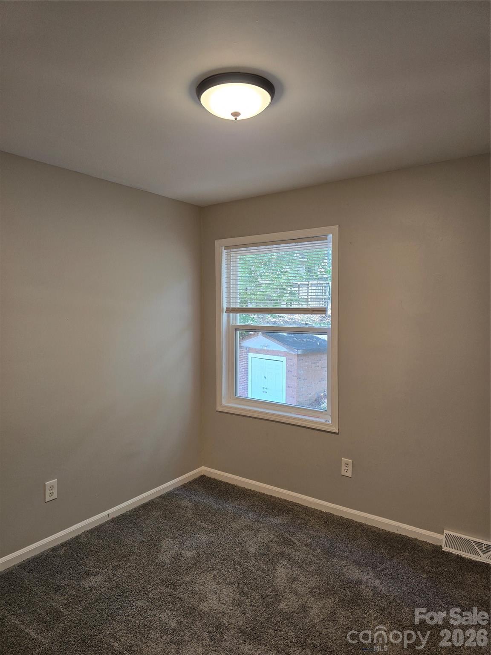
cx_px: 246
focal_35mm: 23
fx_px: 435
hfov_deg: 58.9
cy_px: 328
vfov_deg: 73.9
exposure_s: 1/120
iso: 100
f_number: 1.7
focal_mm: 6.3
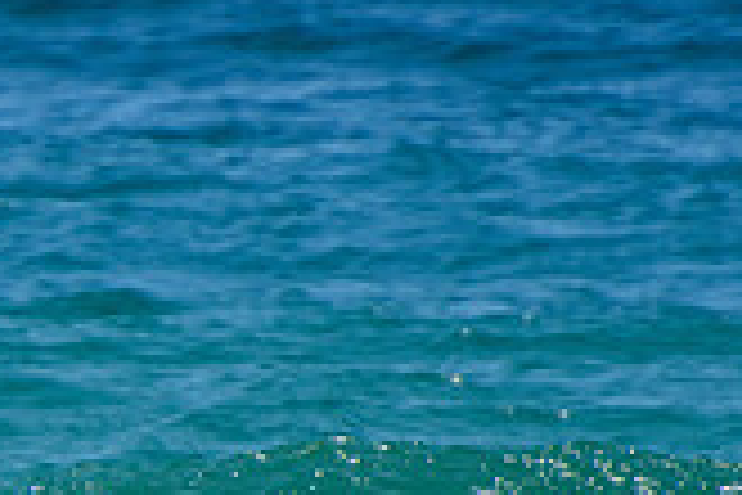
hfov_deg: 1.0
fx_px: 43568
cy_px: 664
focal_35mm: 2114
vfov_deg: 0.7
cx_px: -558
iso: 320
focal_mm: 400
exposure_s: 1/2000
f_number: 5.6
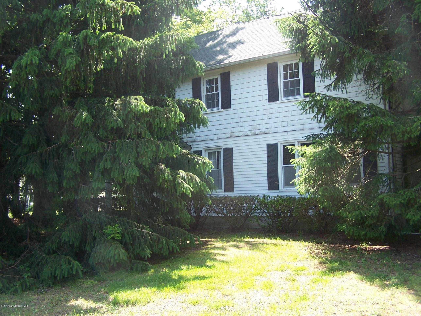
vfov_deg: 37.7
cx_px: 210
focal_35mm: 38
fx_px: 462
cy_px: 158
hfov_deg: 49.0
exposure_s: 1/180
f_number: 2.8
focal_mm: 6.3
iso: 80
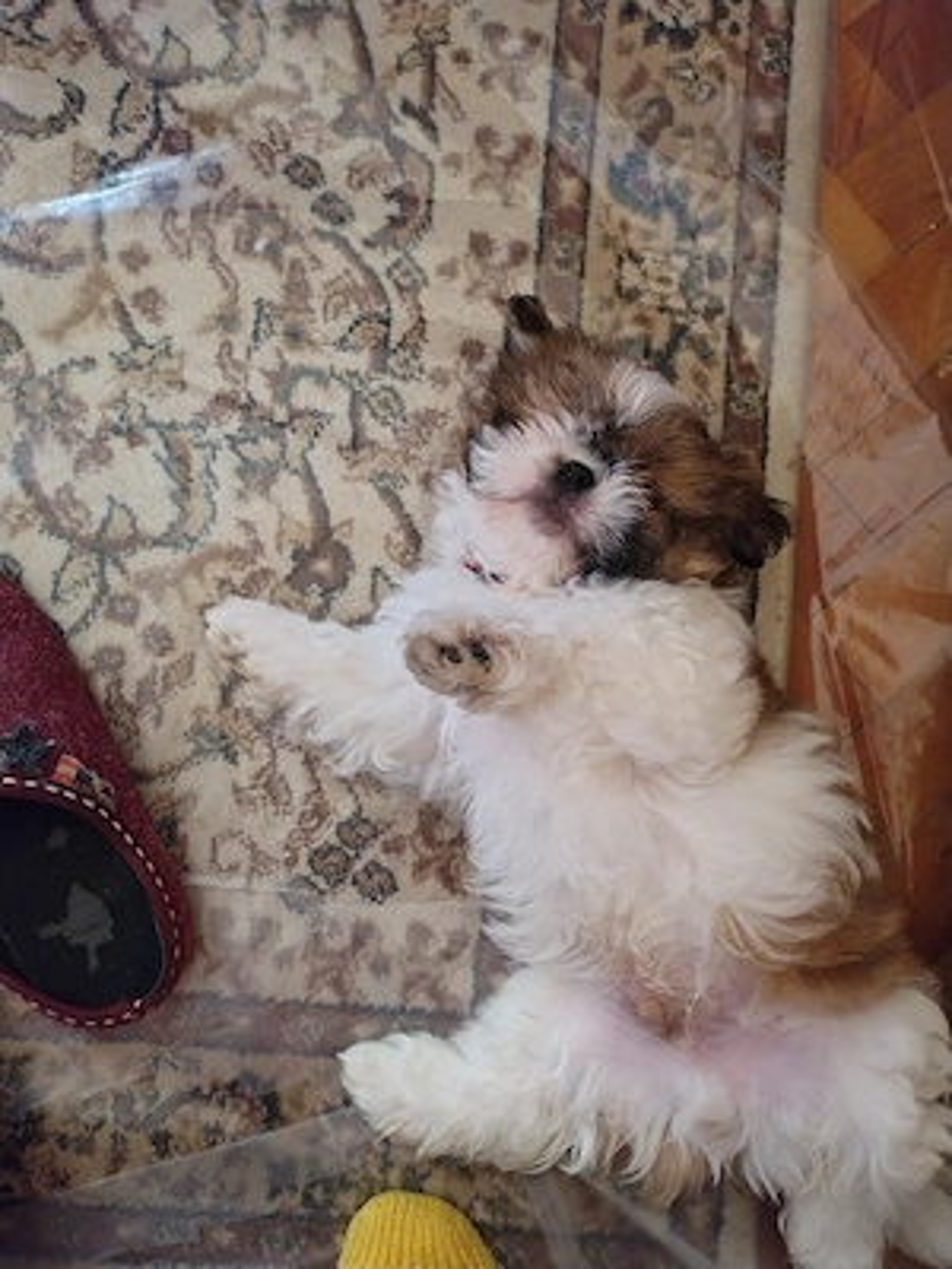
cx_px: 476
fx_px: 917
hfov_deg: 54.9
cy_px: 634
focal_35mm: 25
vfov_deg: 69.4
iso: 5789
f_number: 1.7
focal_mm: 4.71
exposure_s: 1/33.4
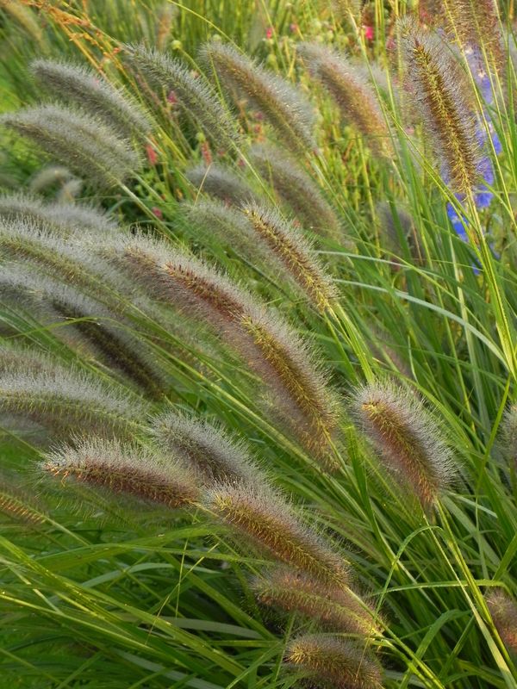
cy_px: 344
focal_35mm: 117
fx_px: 2330
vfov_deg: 16.8
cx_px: 258
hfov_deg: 12.7
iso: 160
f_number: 4.5
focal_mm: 20.8
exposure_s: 1/50
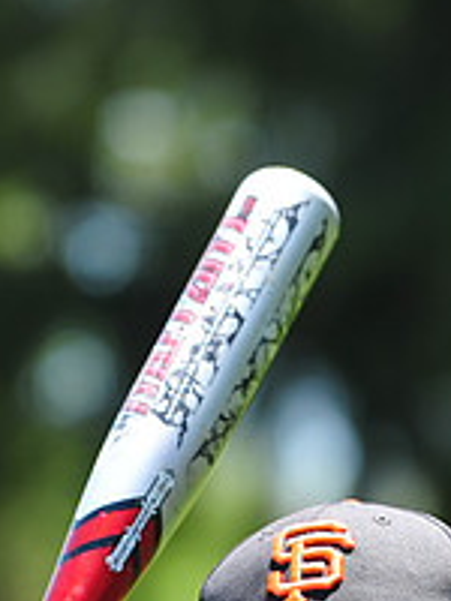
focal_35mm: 556
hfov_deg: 2.7
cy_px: 856
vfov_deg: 3.6
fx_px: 9659
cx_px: 210
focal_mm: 200
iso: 200
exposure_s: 1/320
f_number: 5.6
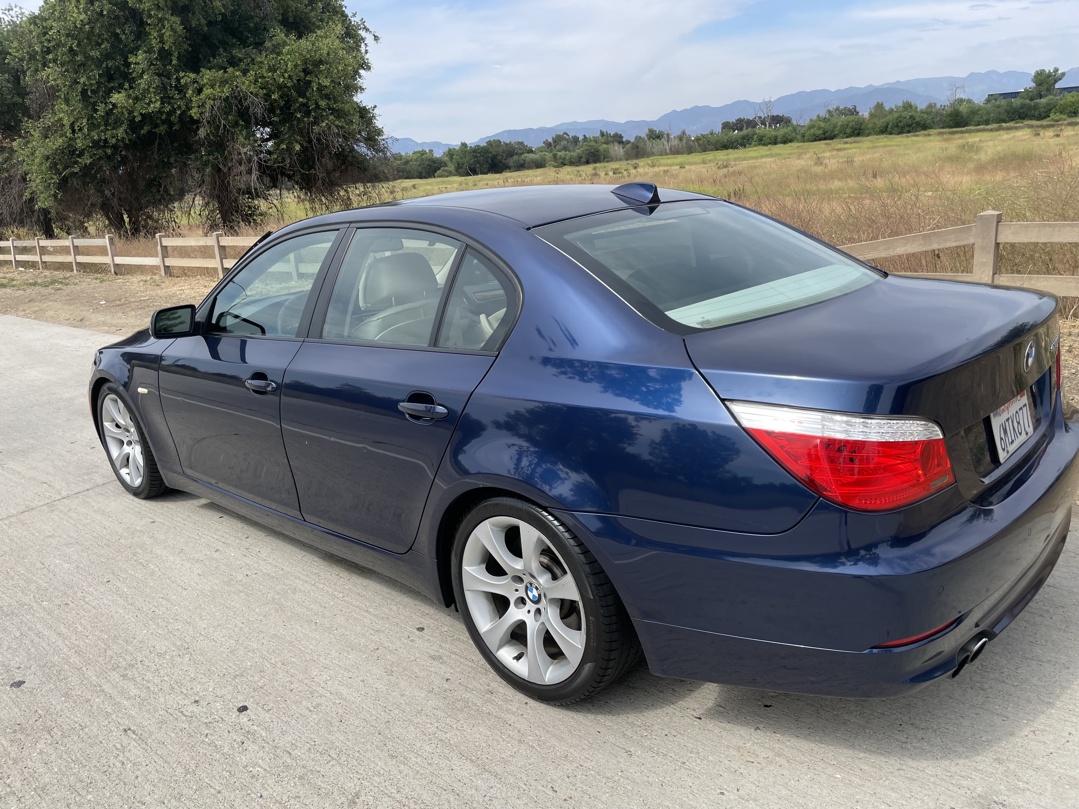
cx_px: 540
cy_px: 404
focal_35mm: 26
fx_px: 810
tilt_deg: -17.4
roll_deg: +5.4
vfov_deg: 53.1
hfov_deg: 67.3
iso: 32
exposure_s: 1/2817
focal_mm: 4.2
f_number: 1.6
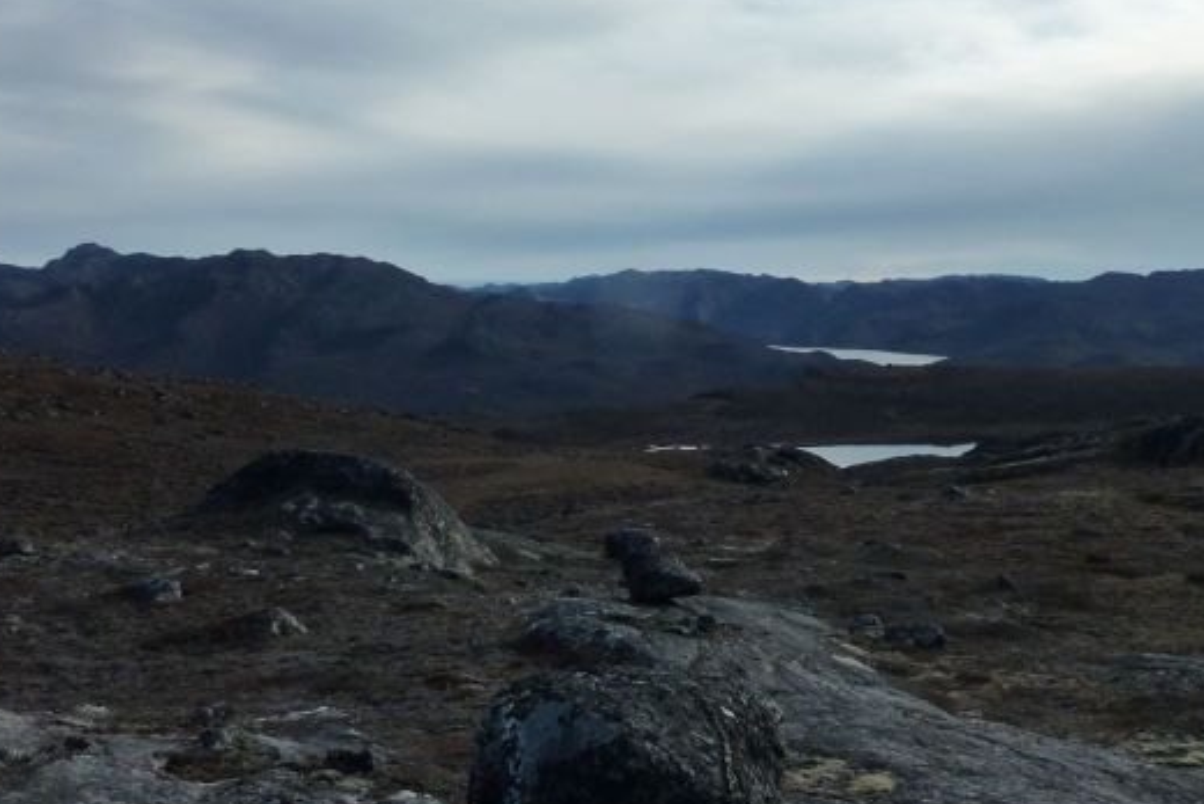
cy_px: 199
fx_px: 1338
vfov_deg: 32.8
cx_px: 743
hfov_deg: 48.1
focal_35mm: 40
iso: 125
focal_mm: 4.1
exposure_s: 1/640
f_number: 5.6
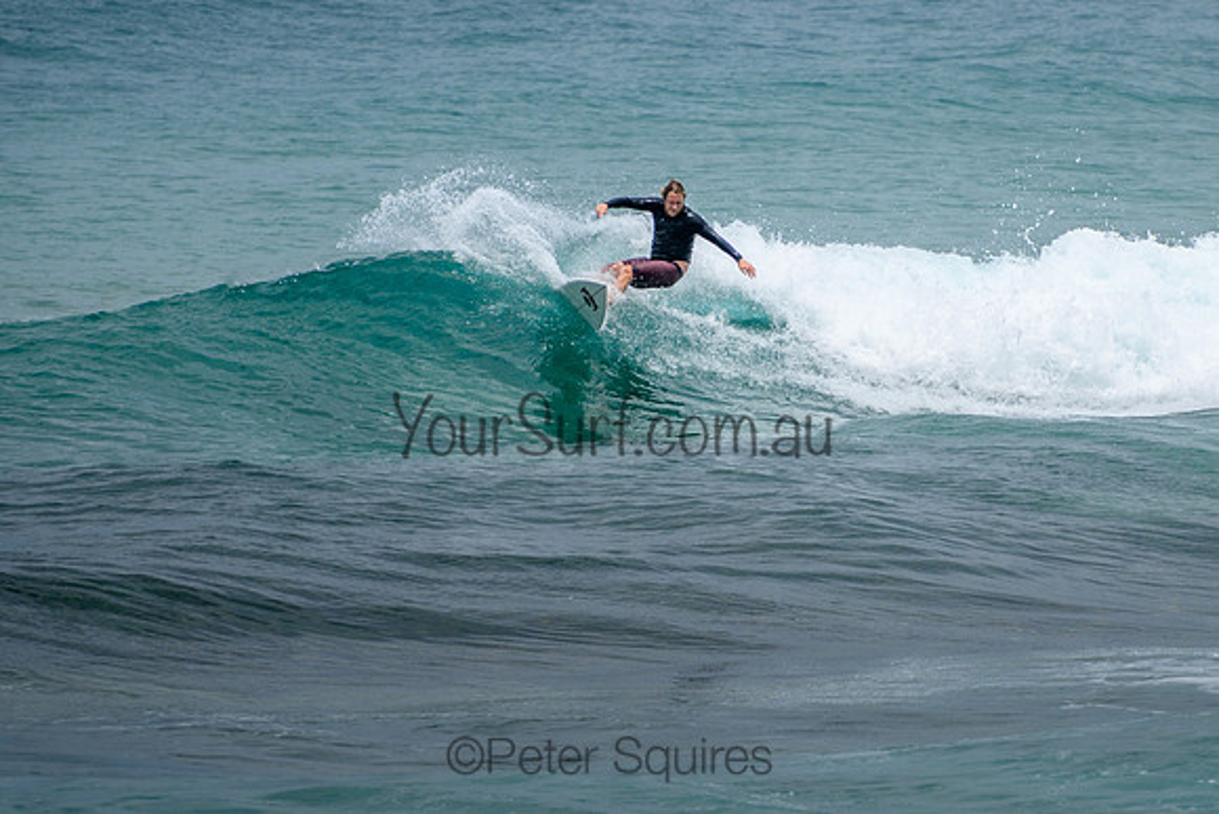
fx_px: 18629
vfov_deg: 2.5
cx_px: 743
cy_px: 283
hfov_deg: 3.7
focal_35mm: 550
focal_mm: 400
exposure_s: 1/2000
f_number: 5.6
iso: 140
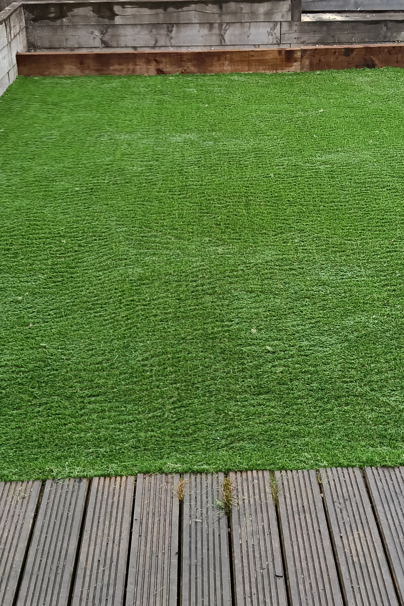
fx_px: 774
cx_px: 213
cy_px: 271
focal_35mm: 46
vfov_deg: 42.7
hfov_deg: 29.2
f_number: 1.8
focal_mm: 3.98
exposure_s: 1/100
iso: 64
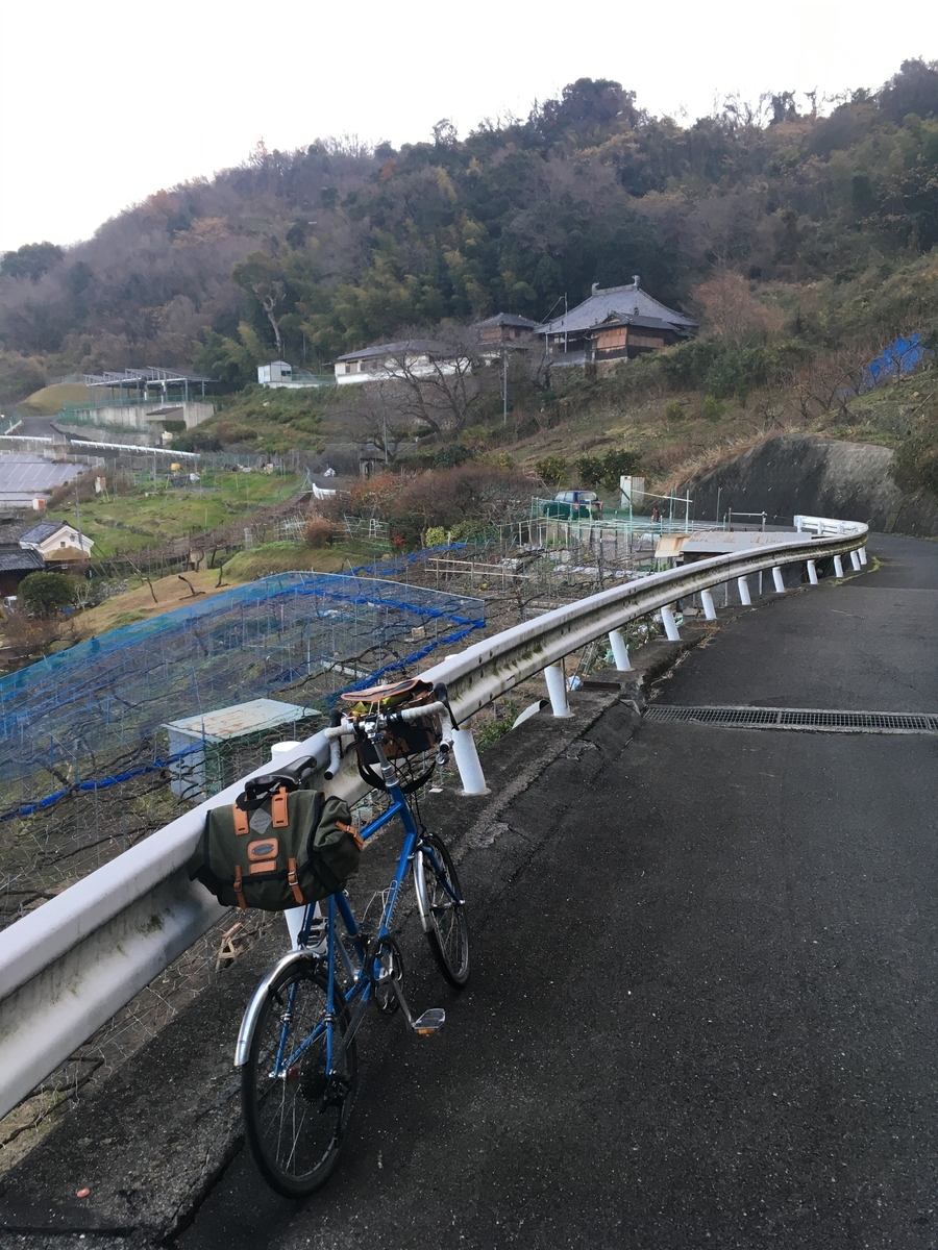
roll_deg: +0.3
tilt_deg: -7.2
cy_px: 625
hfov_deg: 48.2
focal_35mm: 29
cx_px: 469
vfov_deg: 61.7
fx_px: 1048
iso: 25
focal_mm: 4.15
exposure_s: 1/30
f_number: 2.2
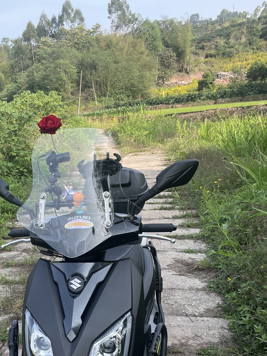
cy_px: 272
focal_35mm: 40
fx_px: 411
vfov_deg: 45.0
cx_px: 65
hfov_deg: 35.1
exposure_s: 1/779
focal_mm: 4.2
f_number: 1.6
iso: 32
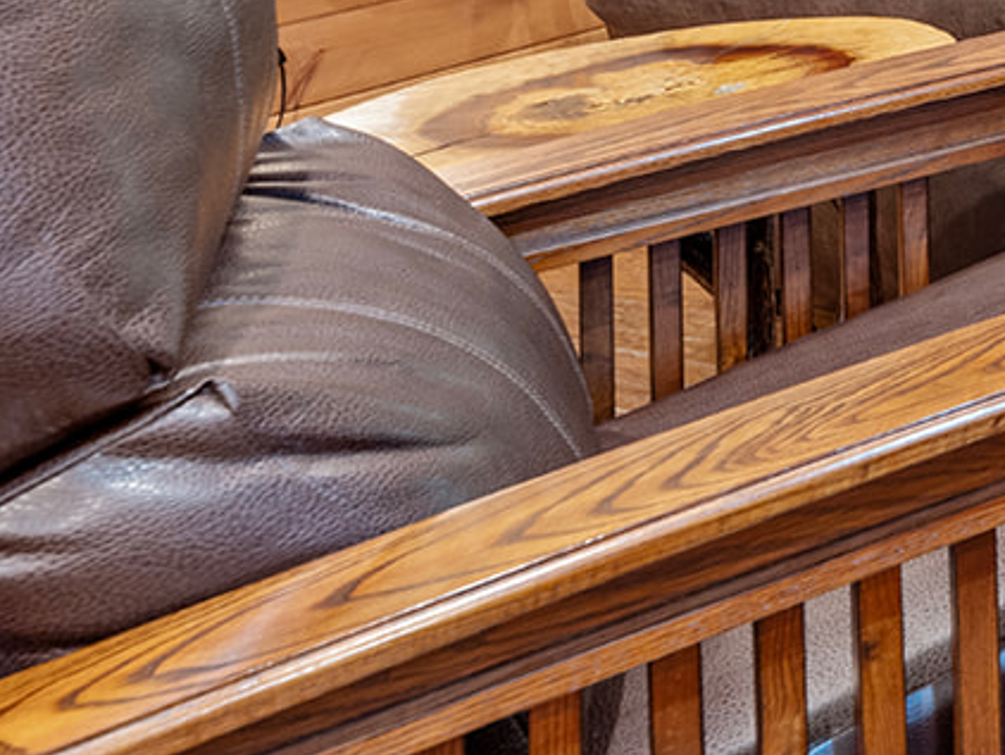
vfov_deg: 22.1
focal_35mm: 51
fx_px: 1482
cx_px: 1862
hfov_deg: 21.4
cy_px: -463
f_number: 9
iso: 250
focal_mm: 14
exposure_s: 2.5
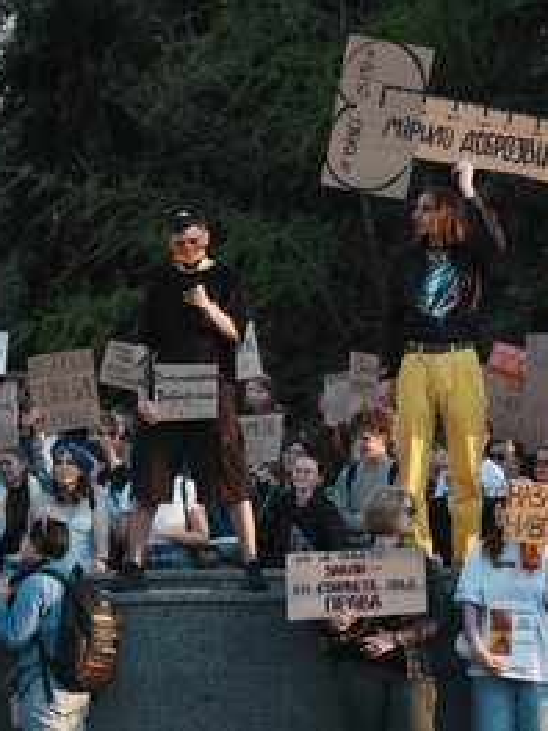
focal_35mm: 226
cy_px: 366
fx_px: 4770
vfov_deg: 8.8
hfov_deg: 6.6
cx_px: 338
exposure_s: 1/320
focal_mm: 155
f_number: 5.6
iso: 200
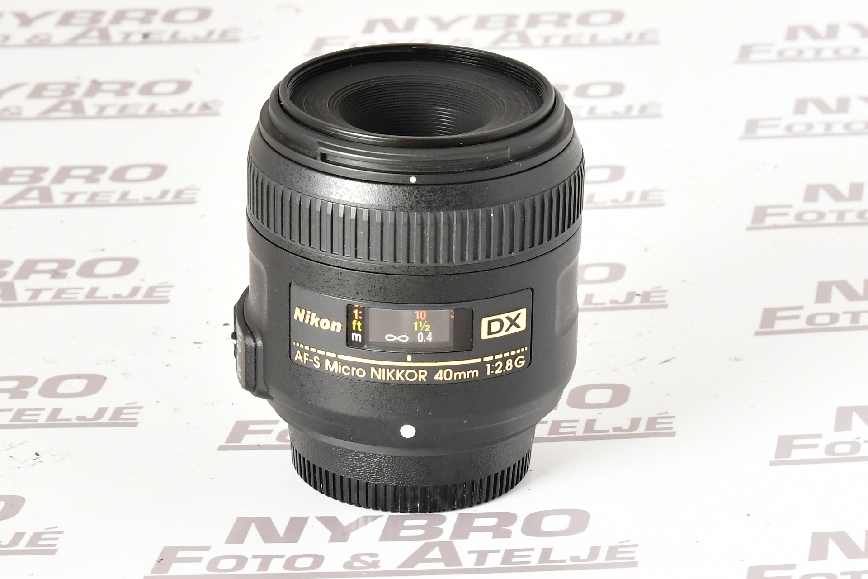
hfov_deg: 27.0
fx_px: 1808
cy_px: 290
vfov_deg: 18.2
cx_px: 434
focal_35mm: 75
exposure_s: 1/200
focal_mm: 75
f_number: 13
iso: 1600
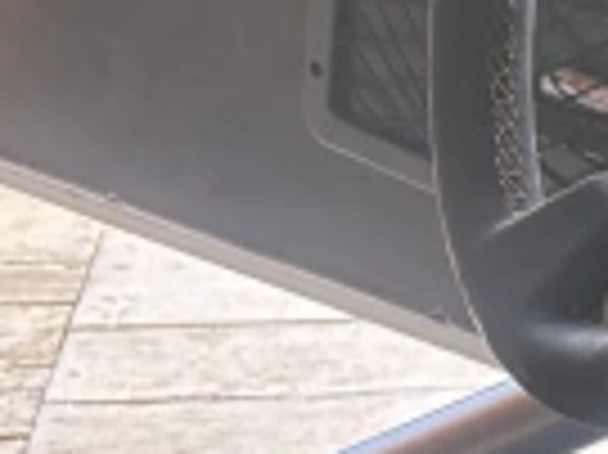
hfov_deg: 10.6
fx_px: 2702
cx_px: 1558
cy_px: 683
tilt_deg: -28.0
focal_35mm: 154
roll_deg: -4.9
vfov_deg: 9.4
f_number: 1.6
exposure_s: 1/48
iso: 500
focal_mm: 5.96
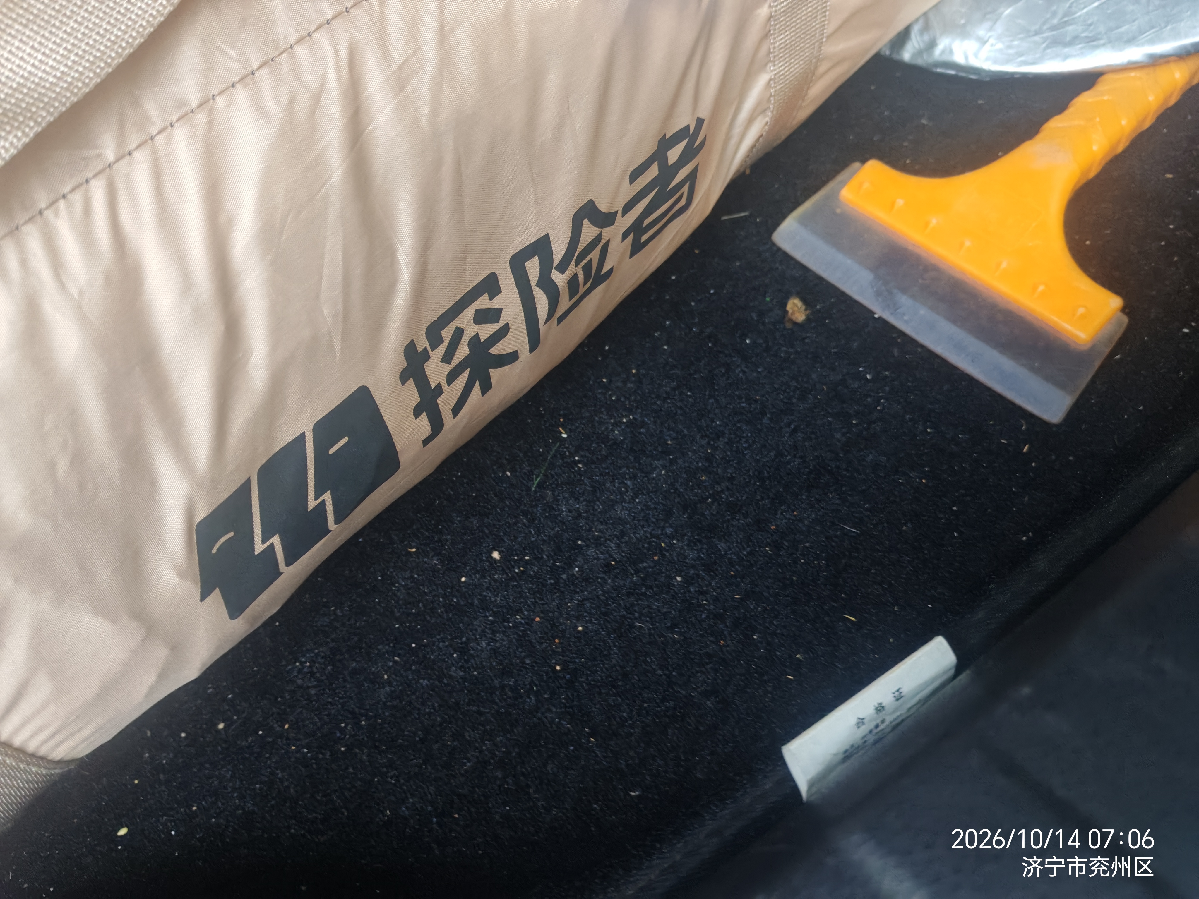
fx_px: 935
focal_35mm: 27
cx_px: 600
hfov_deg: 65.3
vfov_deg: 51.4
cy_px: 450
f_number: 1.95
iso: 640
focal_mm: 5.52
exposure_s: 1/100
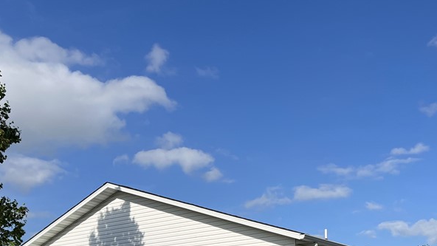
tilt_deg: +7.7
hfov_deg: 42.1
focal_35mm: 49
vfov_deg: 23.2
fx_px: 568
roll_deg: +0.1
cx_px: 235
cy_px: 259
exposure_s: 1/10309
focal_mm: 5.7
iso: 50
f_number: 1.5
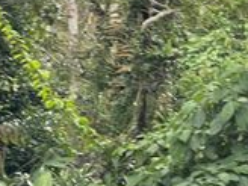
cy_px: 116
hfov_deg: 7.4
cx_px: 439
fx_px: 1863
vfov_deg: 5.7
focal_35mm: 260
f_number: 2.2
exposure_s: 1/99
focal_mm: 7.5
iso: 64
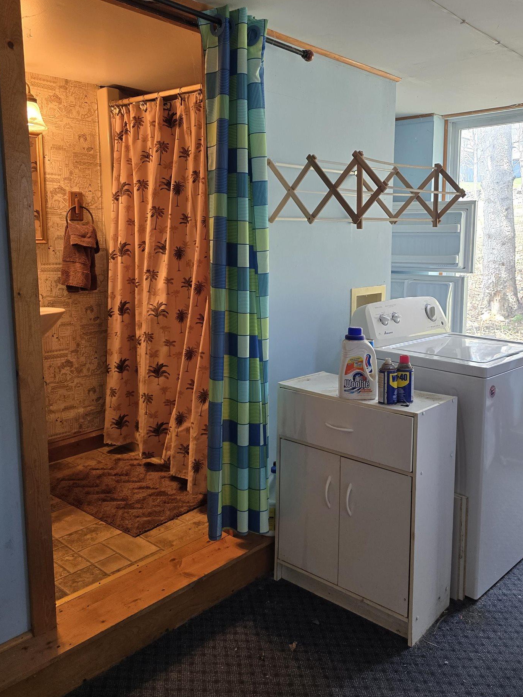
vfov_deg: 61.4
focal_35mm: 29
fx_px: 584
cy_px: 300
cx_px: 303
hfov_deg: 48.0
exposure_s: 1/120
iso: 125
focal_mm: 6.3
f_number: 1.7
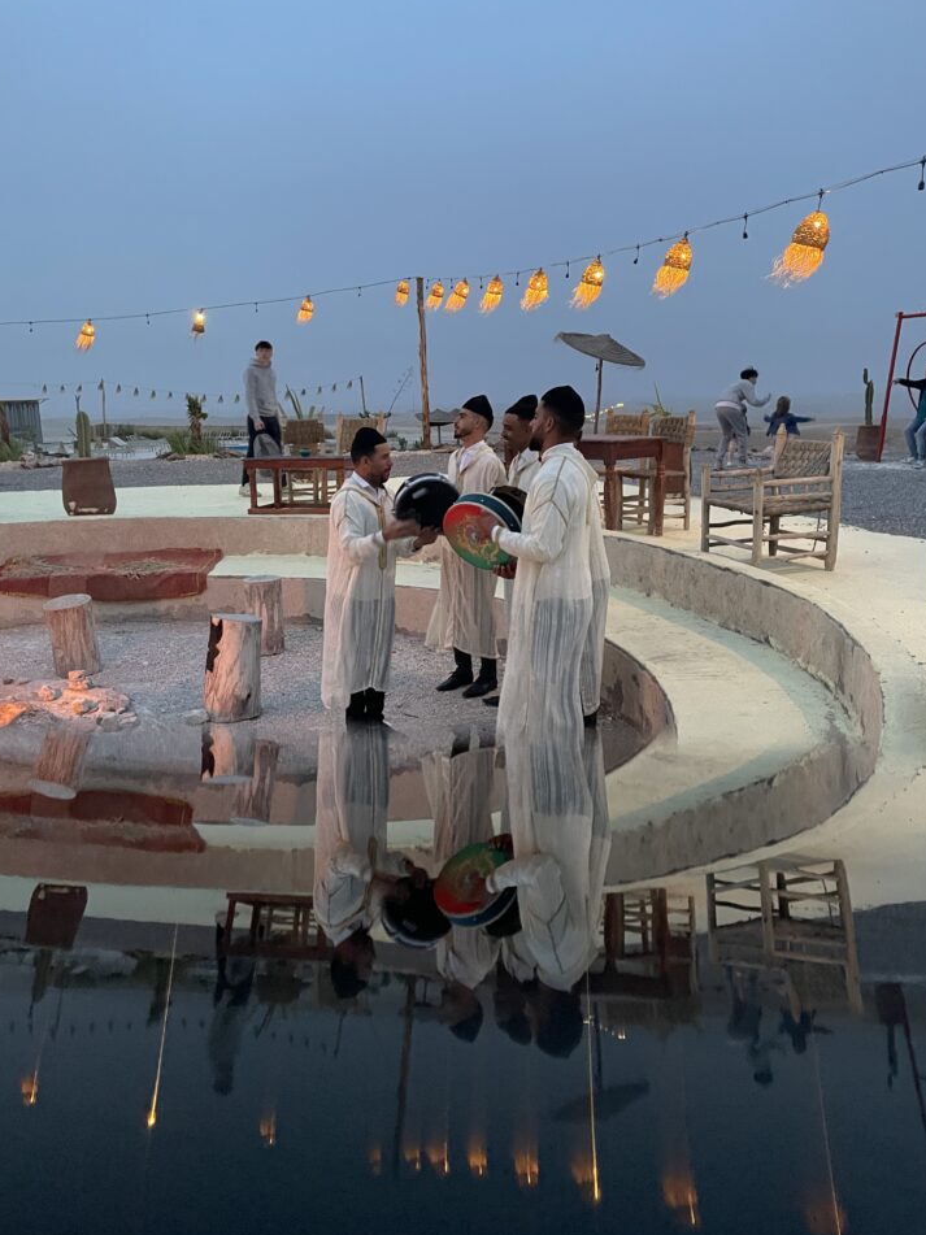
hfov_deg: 49.7
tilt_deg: -10.3
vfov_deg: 63.4
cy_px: 588
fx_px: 999
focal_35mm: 28
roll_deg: +0.2
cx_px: 457
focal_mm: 4.2
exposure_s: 1/25
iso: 640
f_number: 1.6
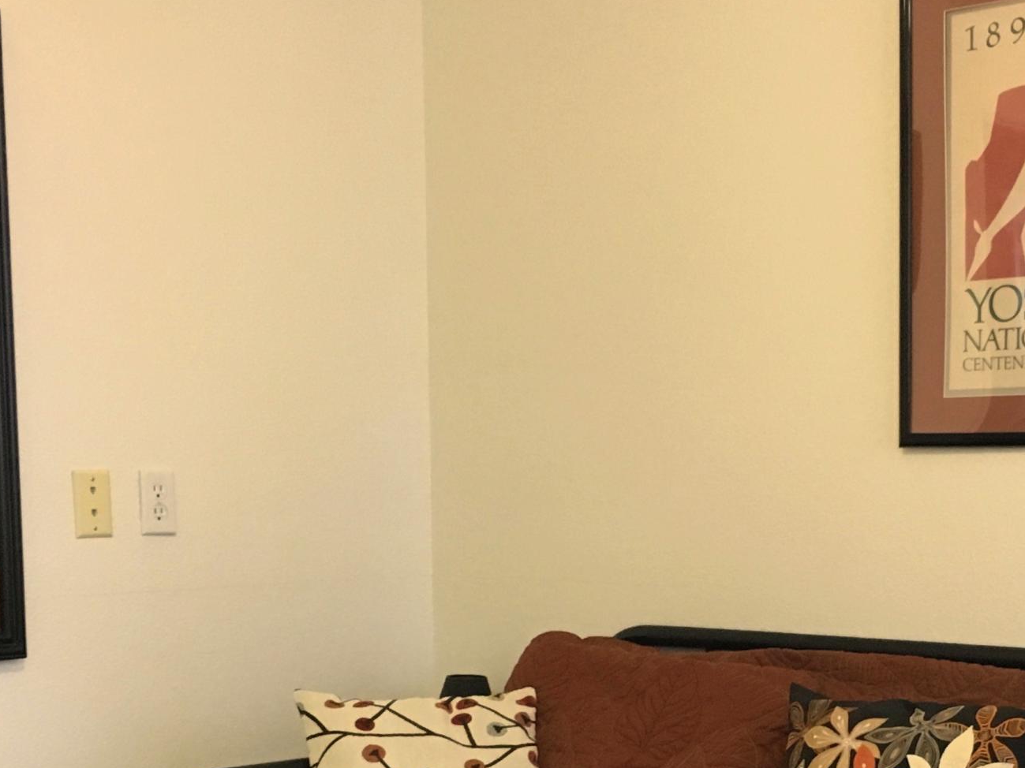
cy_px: 730
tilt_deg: -5.7
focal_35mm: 67
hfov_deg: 28.8
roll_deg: +0.2
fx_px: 1984
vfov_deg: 21.3
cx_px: 669
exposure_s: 1/20
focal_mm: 4.15
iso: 200
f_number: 2.2
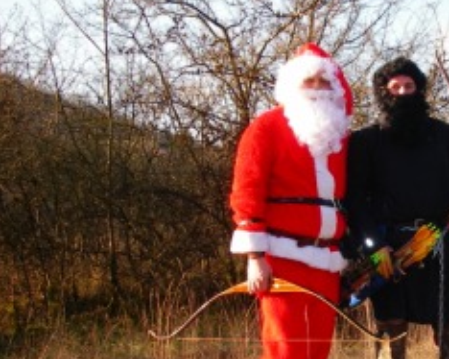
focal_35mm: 71
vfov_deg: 21.5
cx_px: 397
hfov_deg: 26.0
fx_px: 943
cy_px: 238
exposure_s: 1/250
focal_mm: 6.3
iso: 64
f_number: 3.3
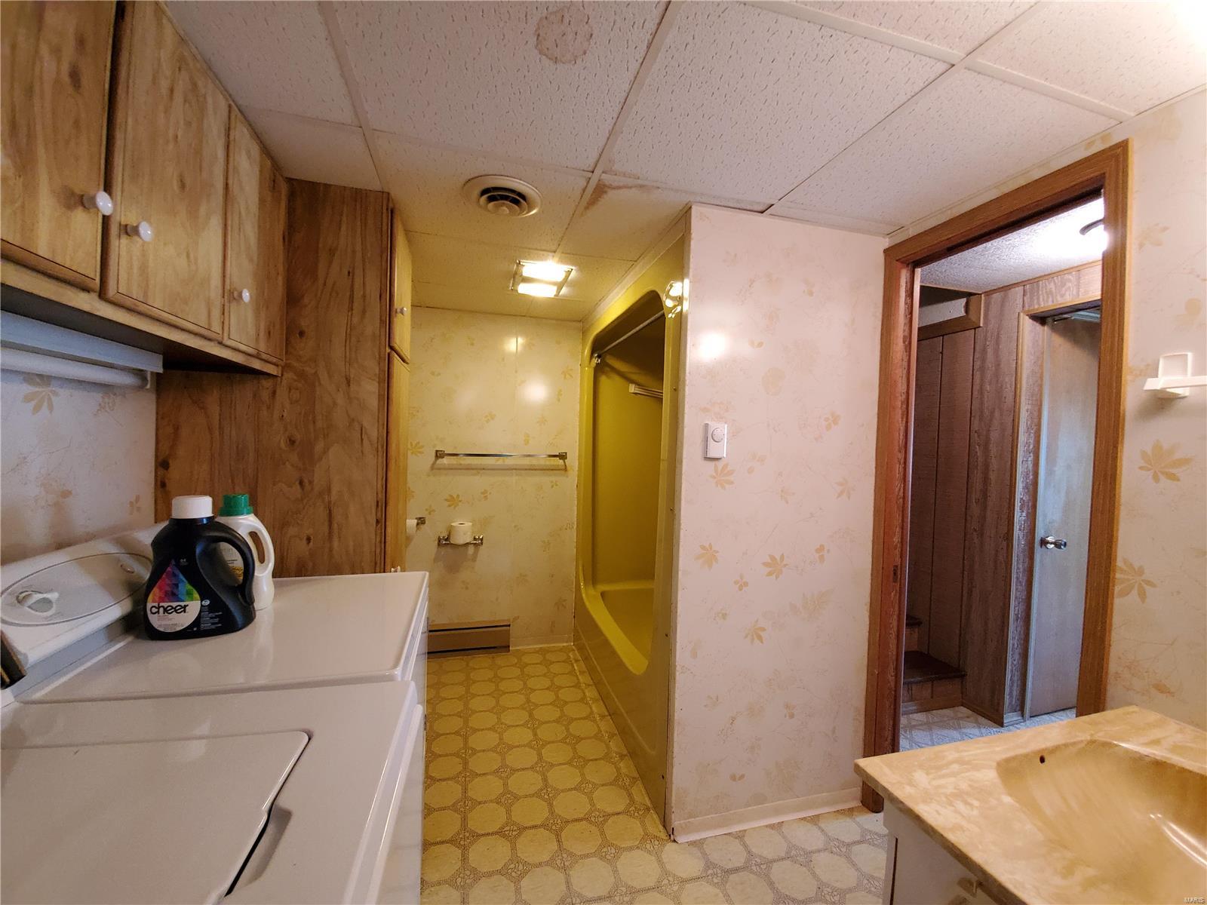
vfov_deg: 89.9
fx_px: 453
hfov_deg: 106.2
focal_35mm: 13
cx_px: 604
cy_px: 452
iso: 640
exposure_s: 1/59
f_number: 2.2
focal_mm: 1.8
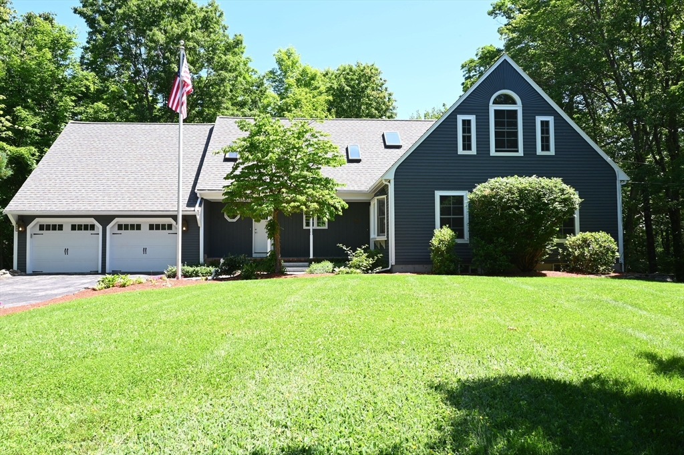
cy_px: 228
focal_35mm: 26
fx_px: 484
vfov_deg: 50.3
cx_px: 342
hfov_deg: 70.5
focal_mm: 25.5
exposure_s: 1/25
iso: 250
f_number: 18
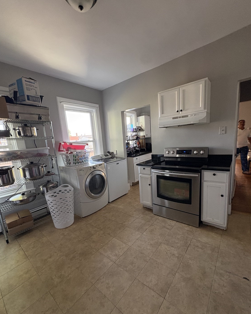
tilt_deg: -9.1
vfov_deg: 96.7
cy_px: 165
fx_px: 139
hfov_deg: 84.0
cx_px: 123
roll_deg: +4.8
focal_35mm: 15
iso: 250
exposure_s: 1/60
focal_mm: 2.22
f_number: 2.2
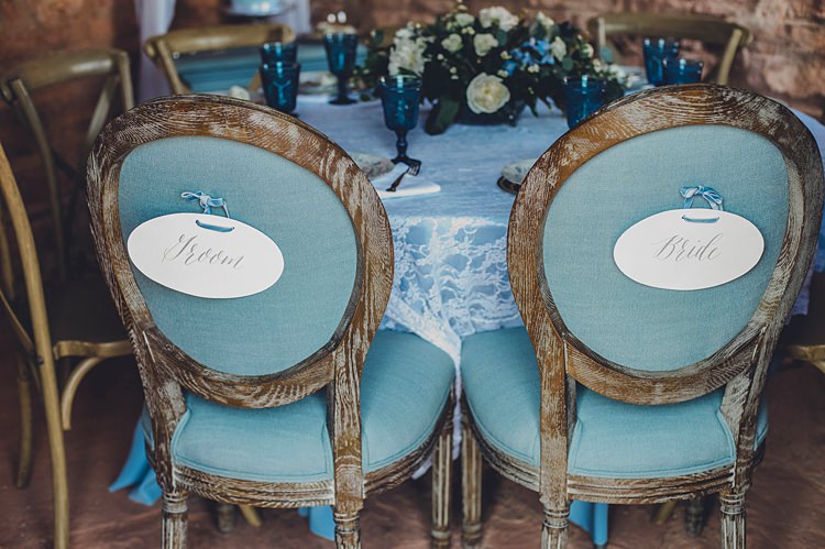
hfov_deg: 39.6
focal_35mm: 50
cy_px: 274
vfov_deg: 27.0
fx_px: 1145
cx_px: 412
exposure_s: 1/100
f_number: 3.2
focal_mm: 50
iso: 800
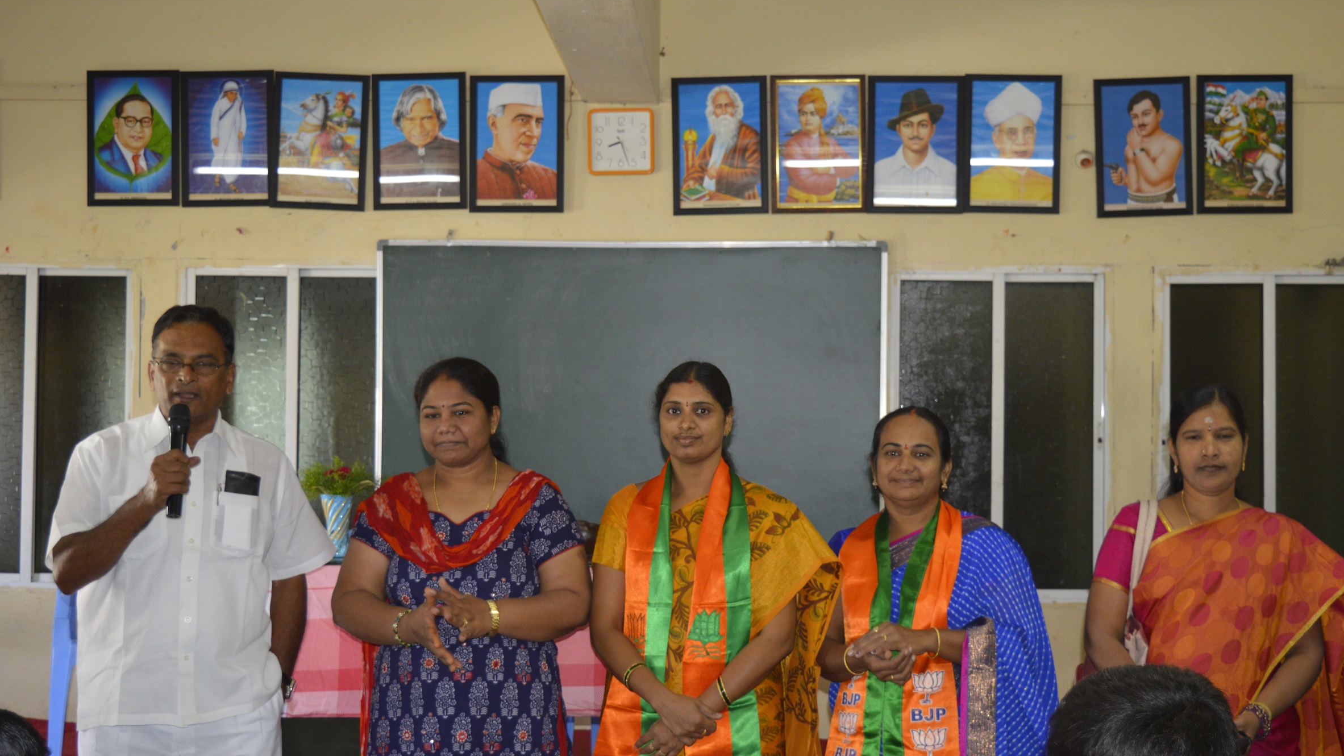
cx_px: 674
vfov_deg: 24.2
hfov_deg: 41.7
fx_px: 1765
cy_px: 410
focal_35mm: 50
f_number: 4.2
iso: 560
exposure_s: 1/60
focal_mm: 31
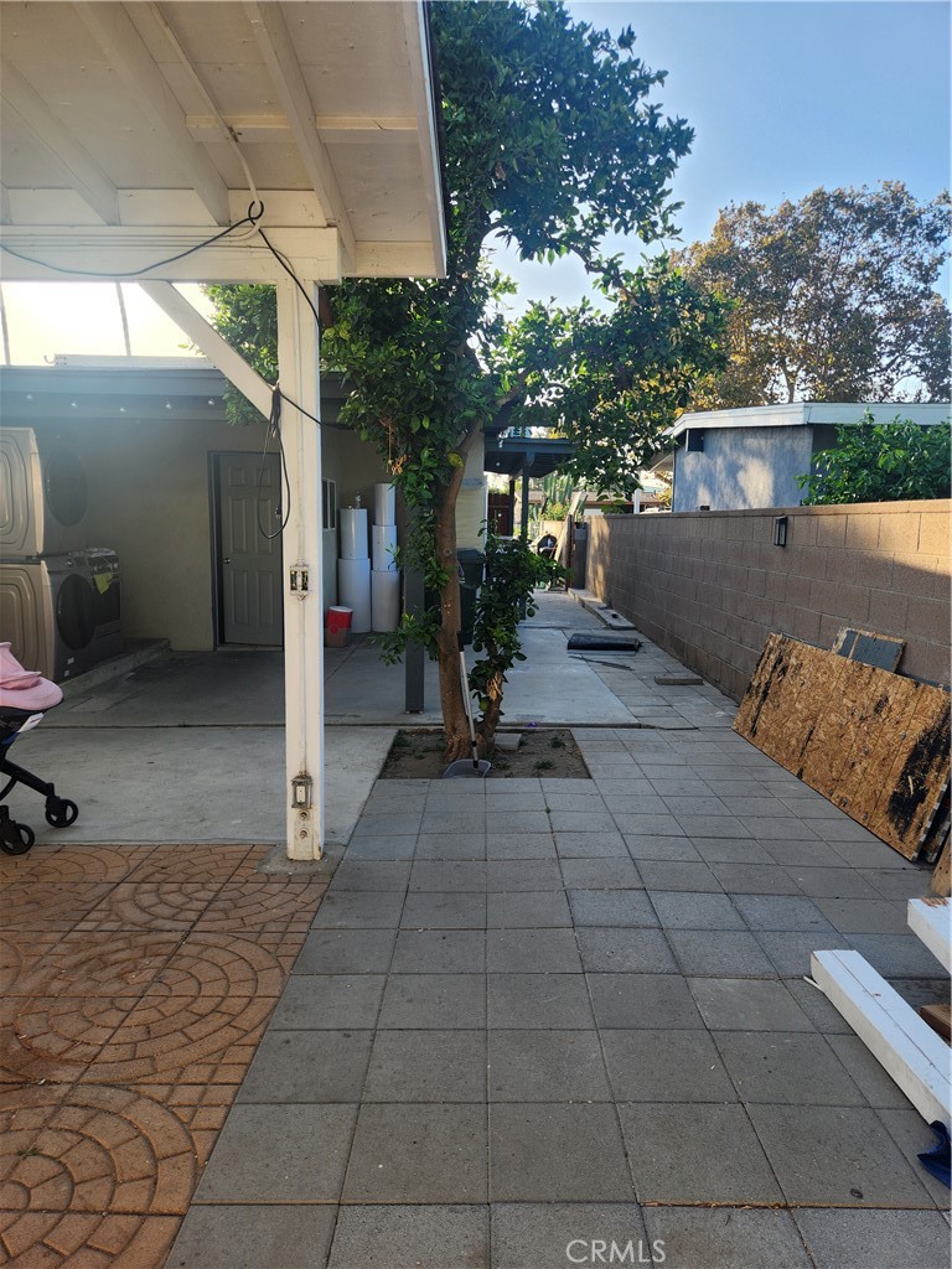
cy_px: 634
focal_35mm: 23
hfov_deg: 58.9
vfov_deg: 73.9
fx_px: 843
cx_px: 476
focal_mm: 5.4
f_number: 1.8
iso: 20
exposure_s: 1/369
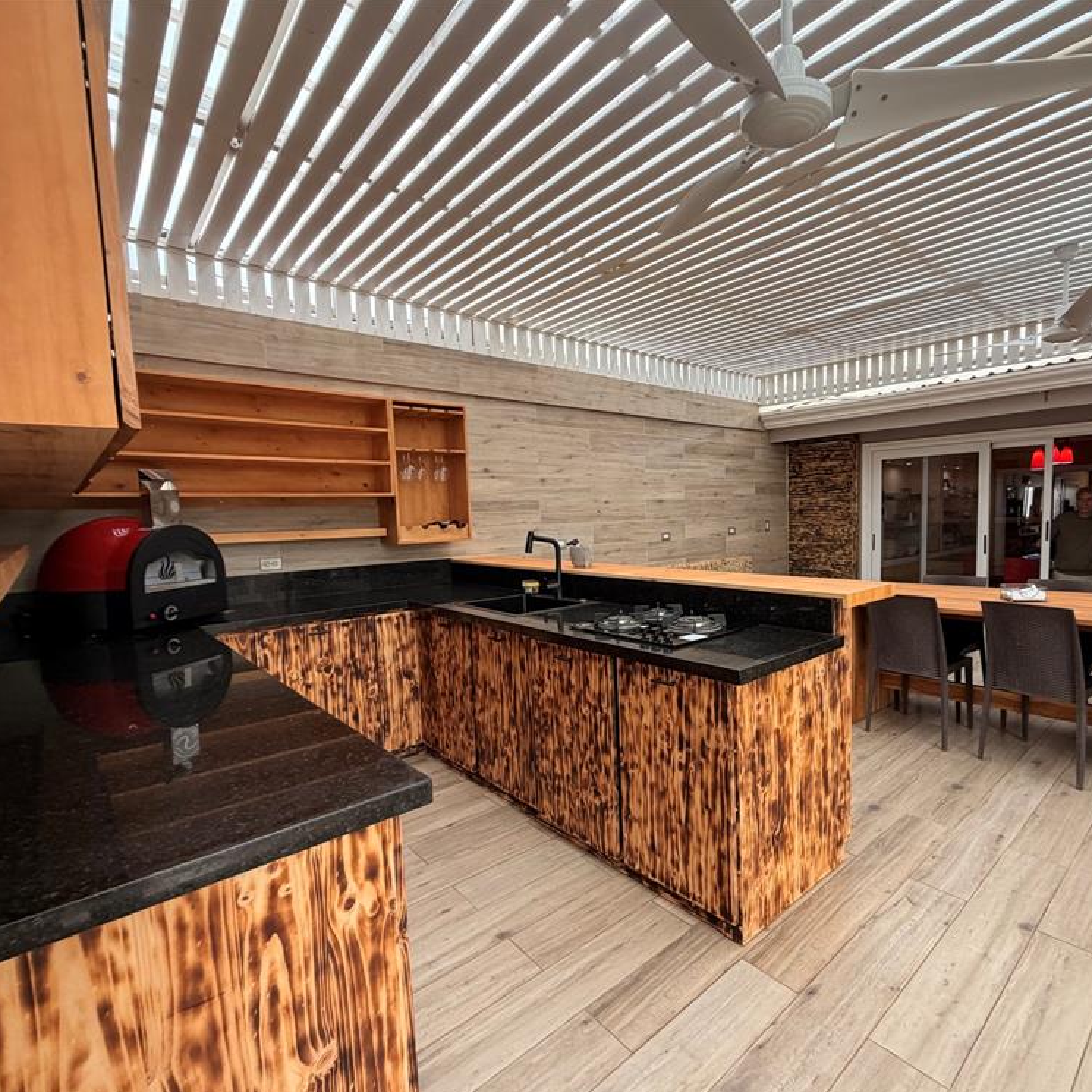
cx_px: 642
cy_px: 561
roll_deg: +2.3
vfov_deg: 83.9
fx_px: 607
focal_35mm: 17
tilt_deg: -4.2
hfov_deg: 83.2
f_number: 2.2
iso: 160
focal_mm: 2.22
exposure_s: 1/121
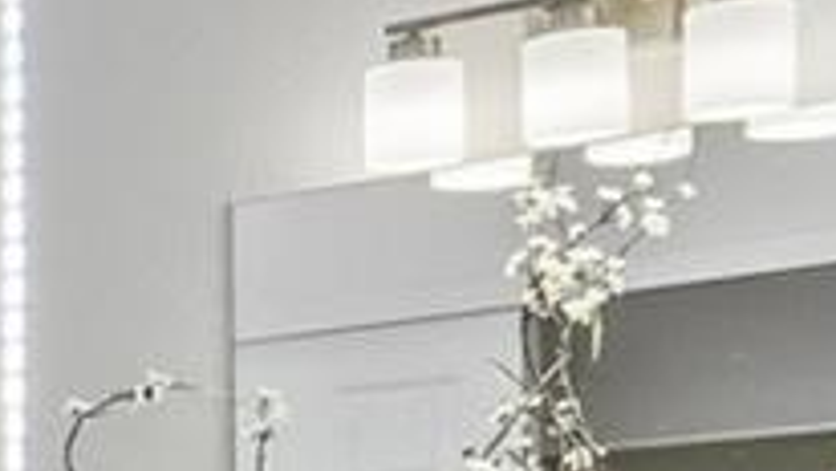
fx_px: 2973
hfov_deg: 10.9
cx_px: -1648
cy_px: 893
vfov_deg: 8.6
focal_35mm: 134
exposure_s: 1/60
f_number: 8
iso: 400
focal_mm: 11
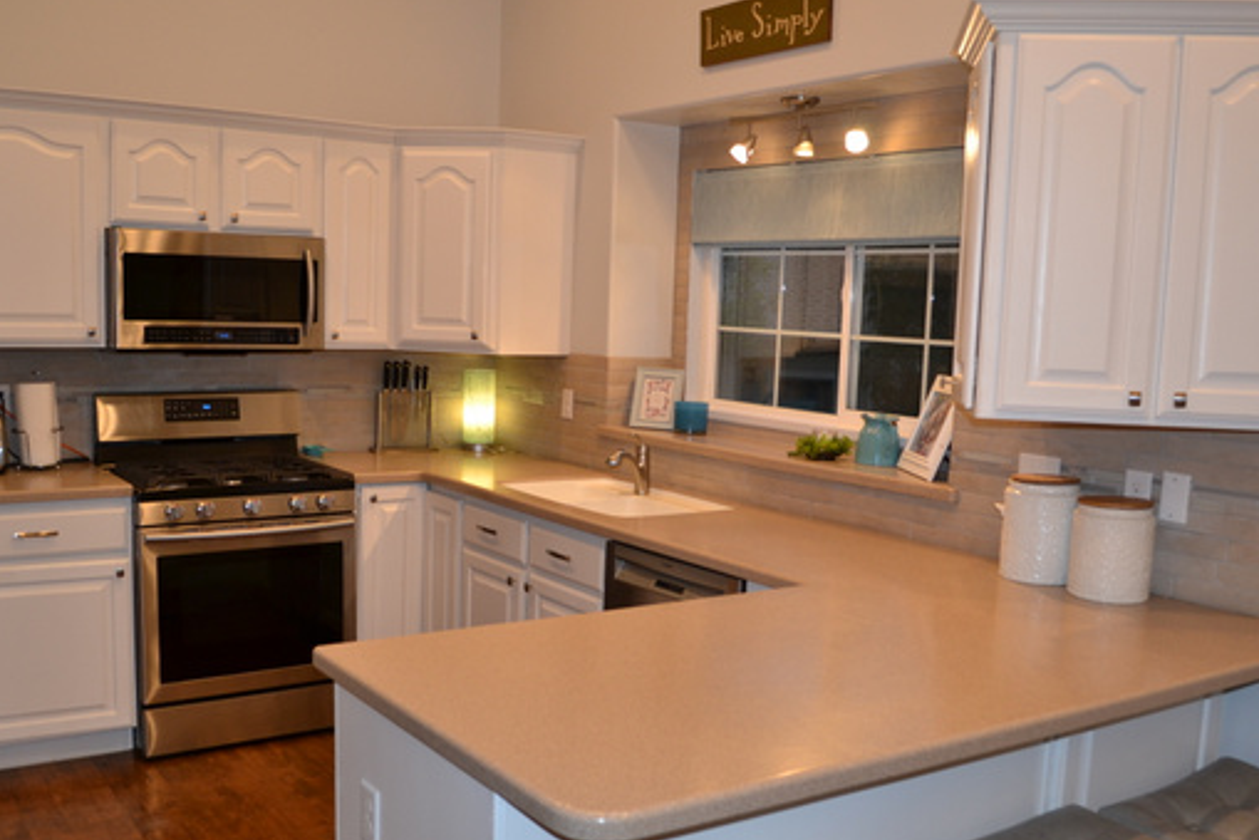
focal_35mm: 34
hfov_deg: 55.8
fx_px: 1189
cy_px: 475
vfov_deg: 38.8
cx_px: 605
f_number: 4
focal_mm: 18
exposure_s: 1/80
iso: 400
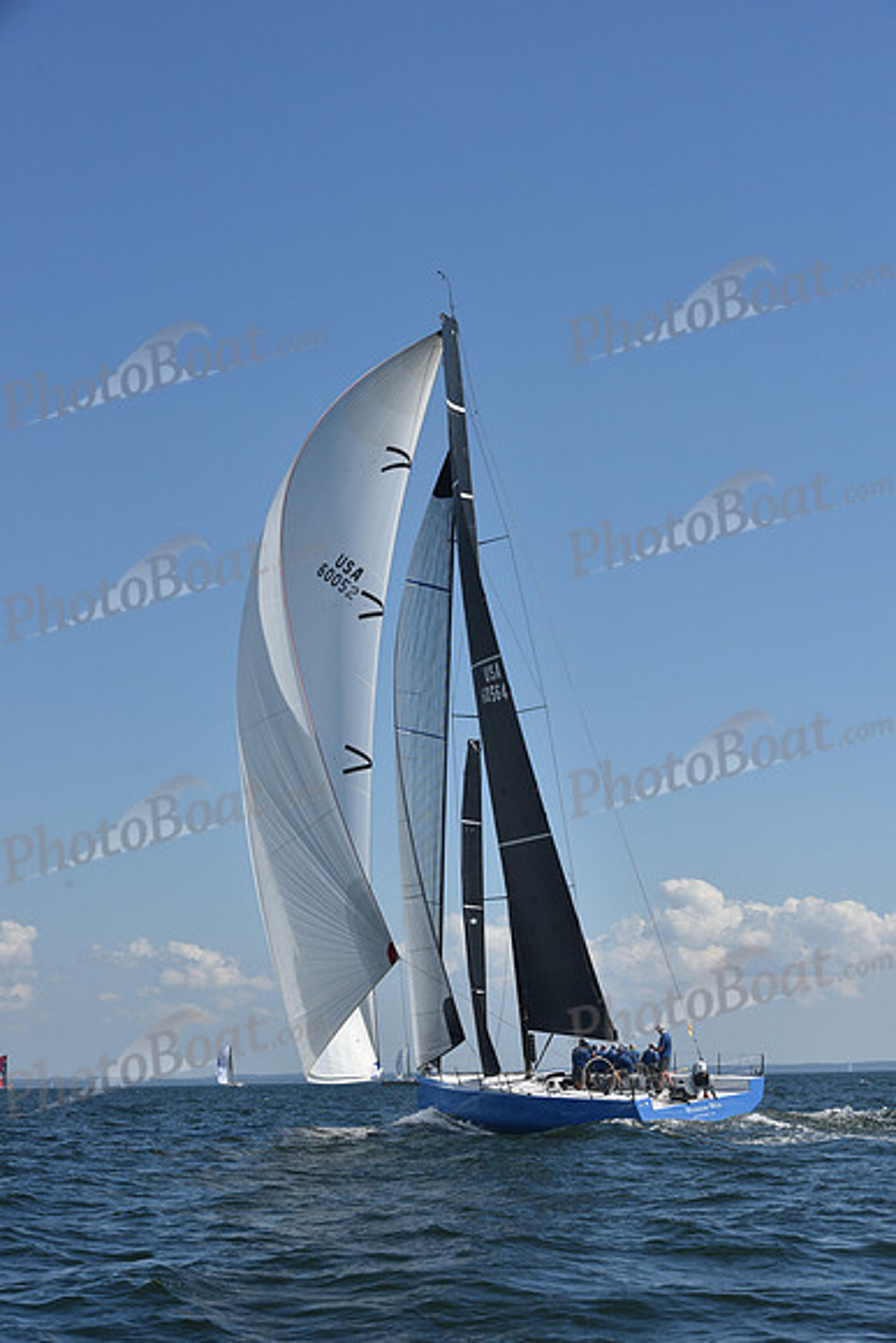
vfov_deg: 28.8
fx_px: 2612
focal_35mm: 70
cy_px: 672
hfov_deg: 19.5
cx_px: 448
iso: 320
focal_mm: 70
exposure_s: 1/1250
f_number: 10
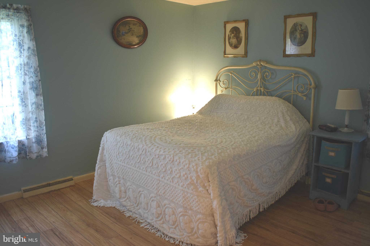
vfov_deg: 43.6
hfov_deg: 61.9
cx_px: 185
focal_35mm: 30
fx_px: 308
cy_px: 123
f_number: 4
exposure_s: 1/60
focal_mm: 20
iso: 400
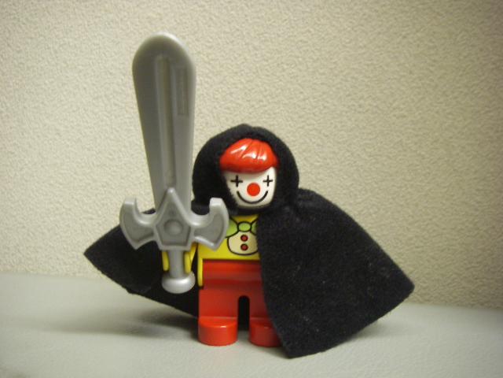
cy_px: 189
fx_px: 552
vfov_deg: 37.7
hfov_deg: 49.0
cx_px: 252
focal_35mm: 38
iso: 200
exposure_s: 1/4
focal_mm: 6.3
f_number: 3.3
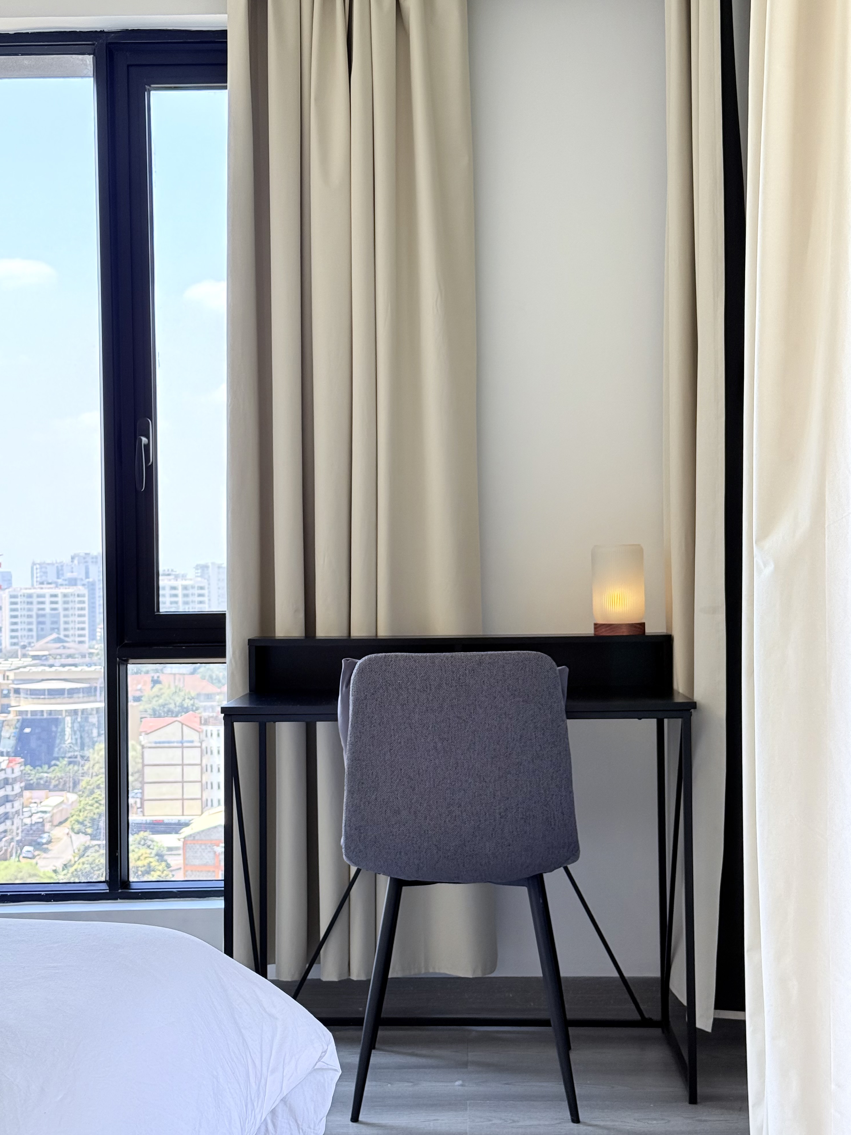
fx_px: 1606
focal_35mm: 49
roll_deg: +0.9
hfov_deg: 29.7
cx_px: 419
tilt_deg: +0.8
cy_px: 576
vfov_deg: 38.9
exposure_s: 1/150
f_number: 1.78
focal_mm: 6.76
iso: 200
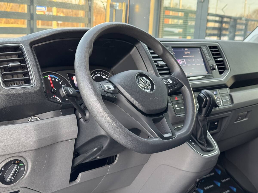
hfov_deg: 39.7
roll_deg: -3.3
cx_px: 129
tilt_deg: -11.8
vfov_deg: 30.3
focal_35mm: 48
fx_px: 358
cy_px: 96
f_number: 1.78
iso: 125
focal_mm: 6.76
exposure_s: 1/60
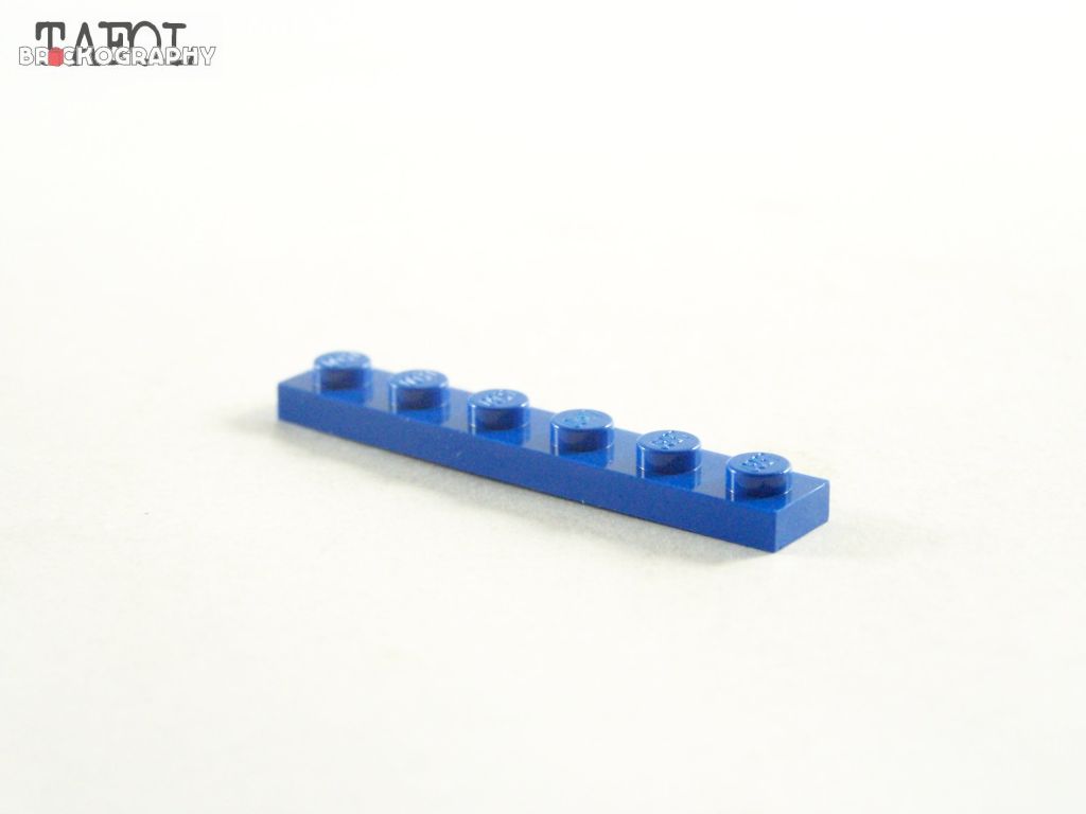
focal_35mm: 82
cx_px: 543
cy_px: 407
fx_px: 2573
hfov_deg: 23.8
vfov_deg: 18.0
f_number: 3.2
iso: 400
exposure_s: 1/60
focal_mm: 13.7
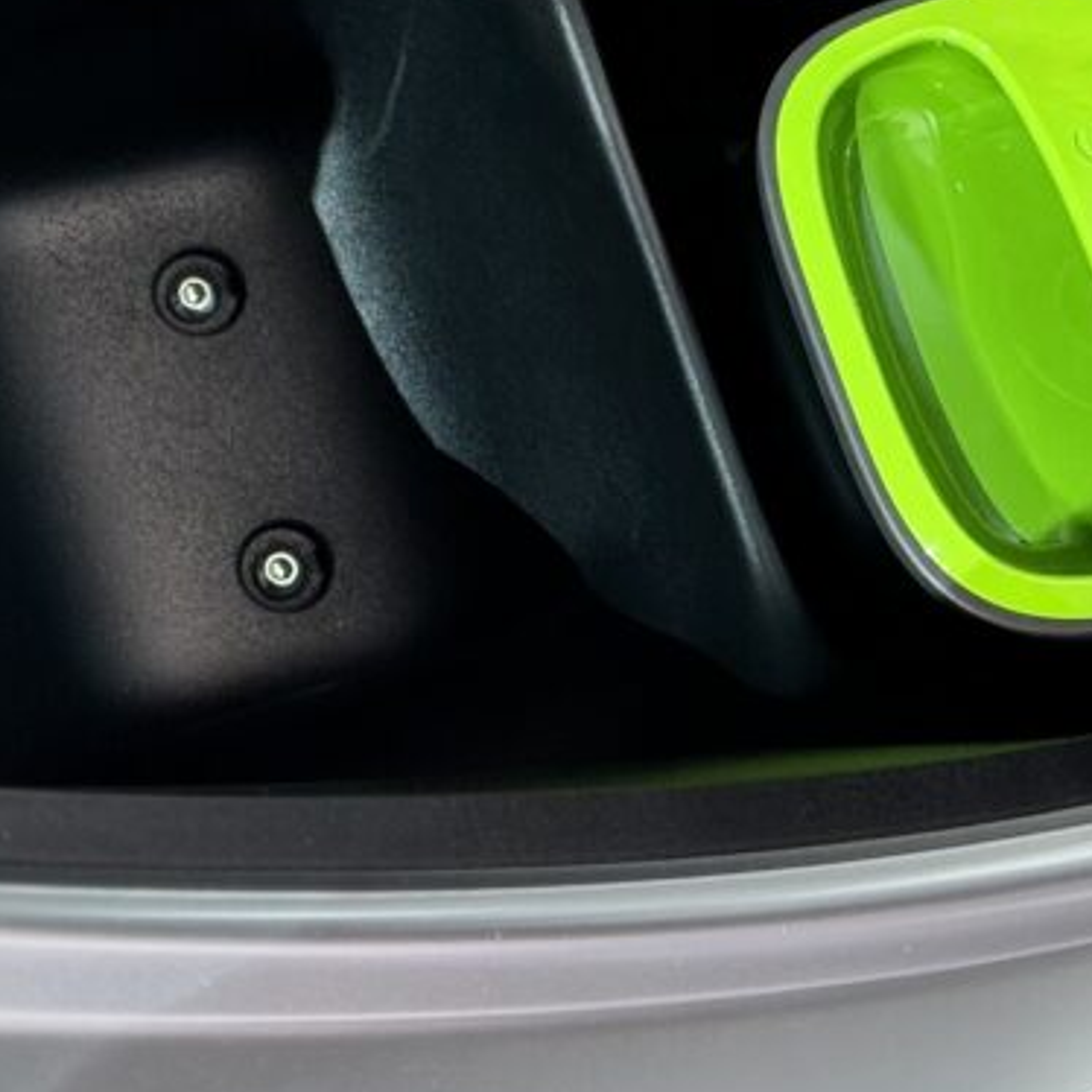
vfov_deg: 12.6
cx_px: 152
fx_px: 4854
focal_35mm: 136
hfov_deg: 12.8
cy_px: -82
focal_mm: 6.76
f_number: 1.78
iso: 100
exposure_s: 1/143
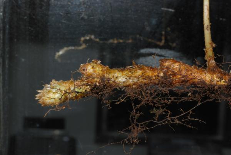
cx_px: 116
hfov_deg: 19.4
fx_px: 675
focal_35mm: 105
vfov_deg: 13.1
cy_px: 78
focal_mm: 70
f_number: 22
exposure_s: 1/60
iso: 200
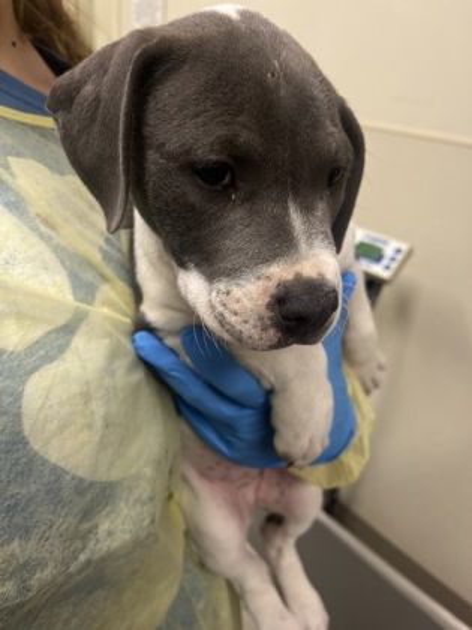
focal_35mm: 26
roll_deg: -6.0
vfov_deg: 67.3
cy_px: 315
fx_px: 473
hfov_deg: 53.1
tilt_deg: -26.0
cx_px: 236
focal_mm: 5.1
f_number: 1.6
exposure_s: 1/60
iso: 80
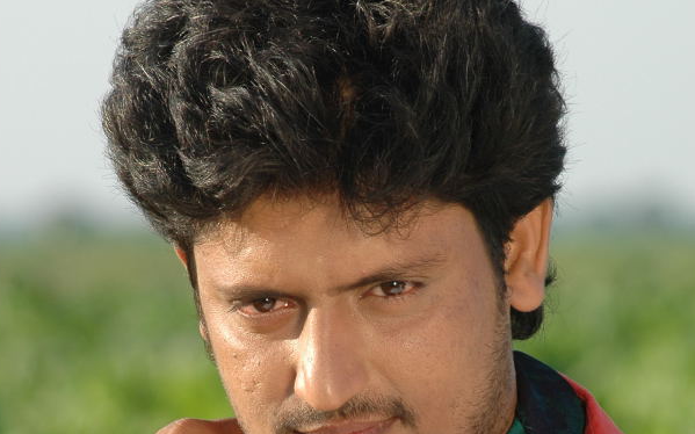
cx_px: 321
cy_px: 352
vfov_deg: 2.6
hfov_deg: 4.2
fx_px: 9392
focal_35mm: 496
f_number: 8
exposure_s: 1/320
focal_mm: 190
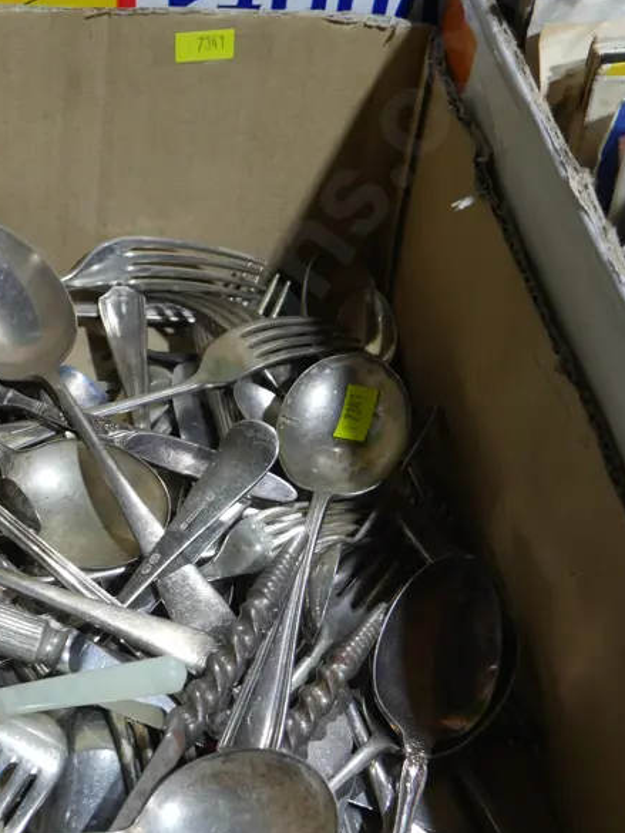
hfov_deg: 23.0
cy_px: 486
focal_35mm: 63
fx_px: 1516
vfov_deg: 30.7
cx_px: 140
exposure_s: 1/60
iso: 250
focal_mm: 18
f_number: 4
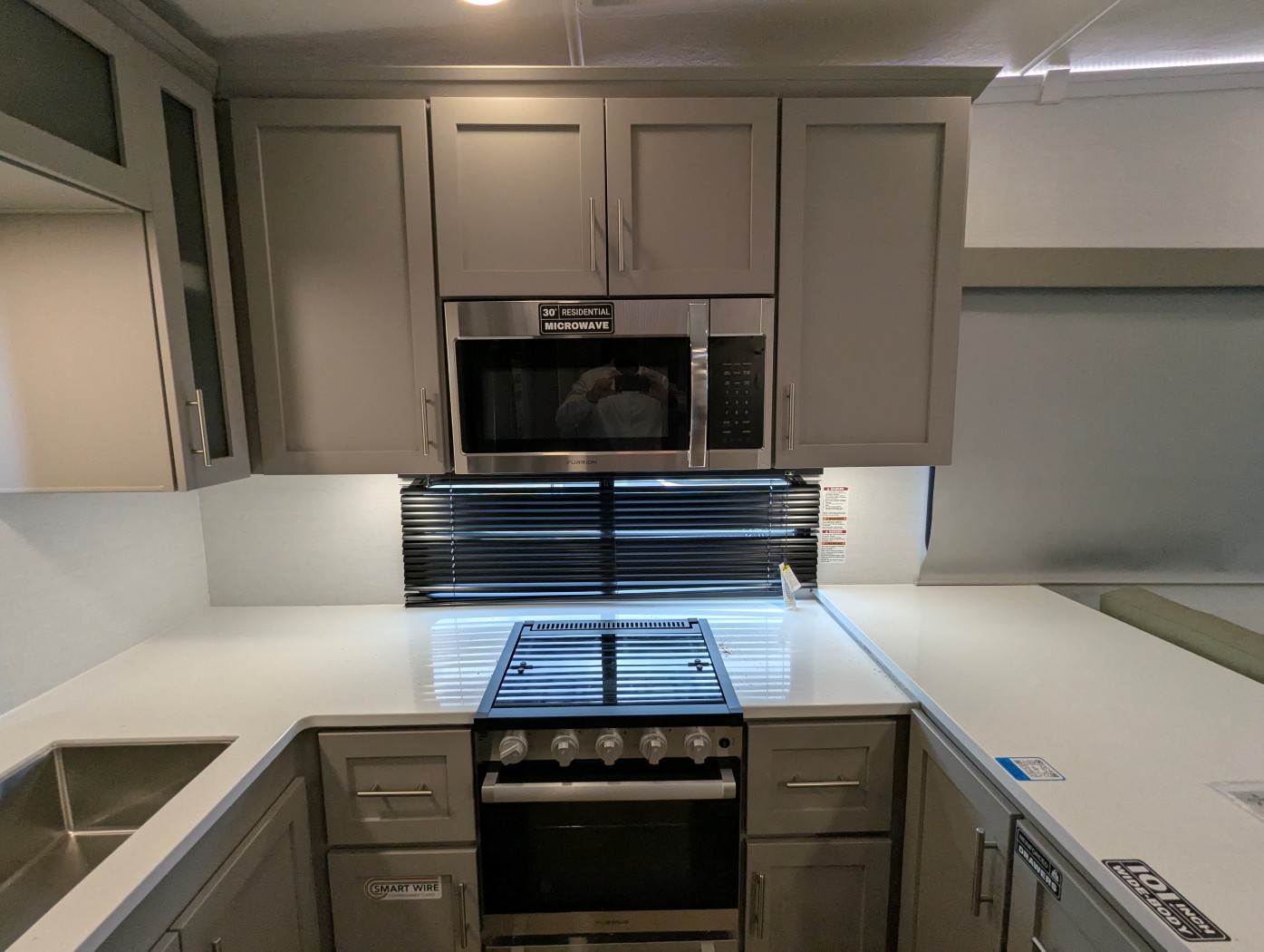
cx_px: 632
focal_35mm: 16
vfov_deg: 78.2
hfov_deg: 94.4
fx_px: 585
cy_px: 476
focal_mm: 2.35
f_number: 2.2
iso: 153
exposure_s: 1/162
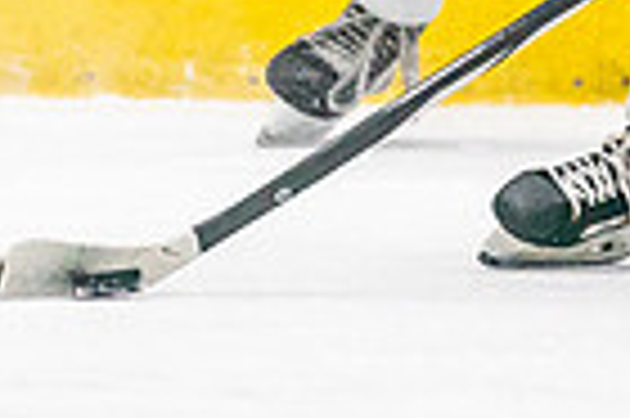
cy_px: -120
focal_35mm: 1376
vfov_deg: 1.0
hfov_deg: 1.5
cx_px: 648
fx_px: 24052
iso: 3200
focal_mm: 200
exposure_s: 1/1250
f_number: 2.8
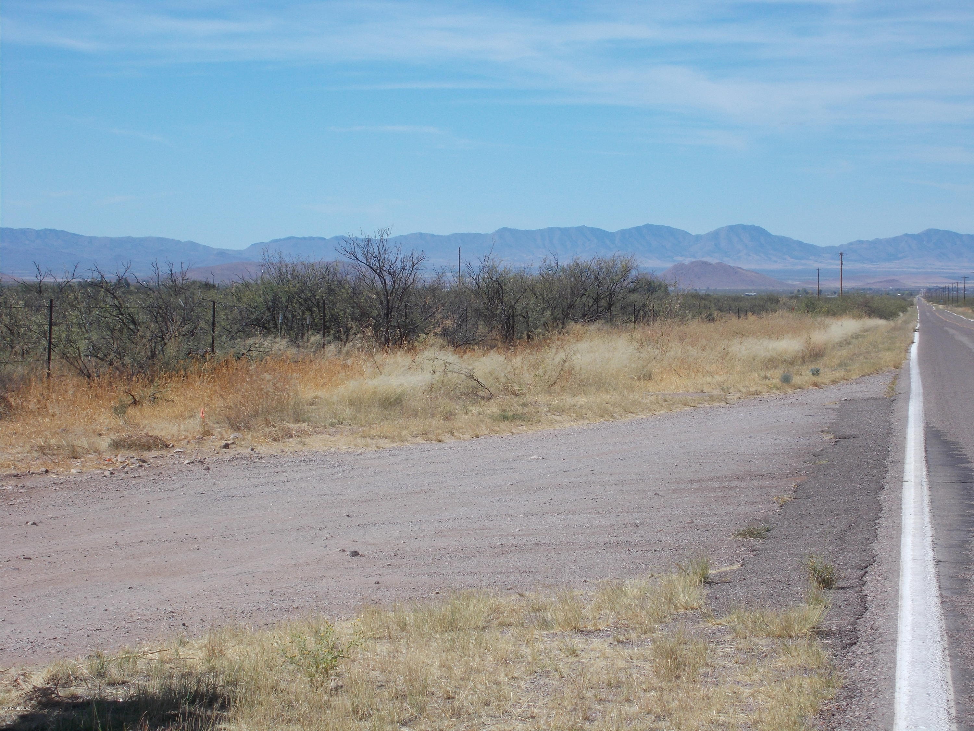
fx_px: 2420
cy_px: 366
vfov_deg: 17.2
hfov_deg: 22.8
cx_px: 487
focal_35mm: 86
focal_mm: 15.4
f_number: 6.3
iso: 80
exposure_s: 1/400
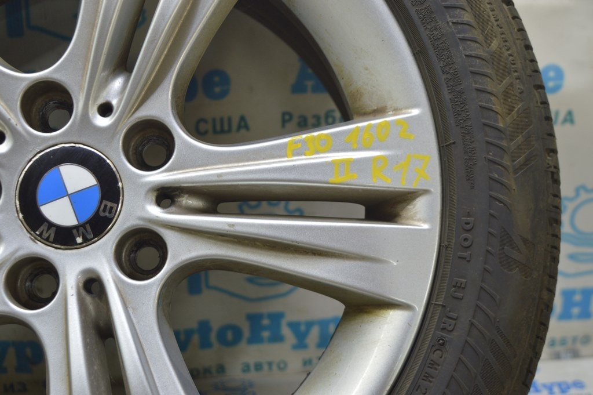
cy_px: 198
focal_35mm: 57
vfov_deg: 23.7
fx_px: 938
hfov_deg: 35.1
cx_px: 296
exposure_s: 1/20
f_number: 5.6
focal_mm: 38
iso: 400
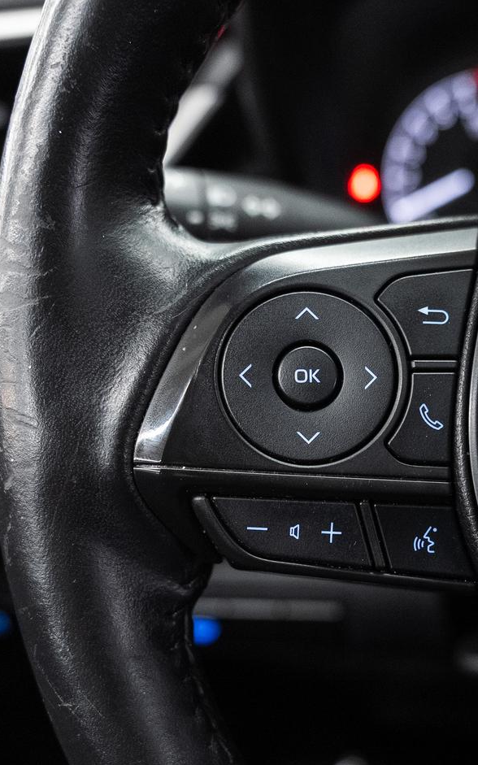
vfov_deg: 40.7
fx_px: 1021
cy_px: 496
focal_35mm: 49
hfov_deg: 26.3
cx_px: 297
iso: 1250
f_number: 3.2
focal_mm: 24
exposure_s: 1/60
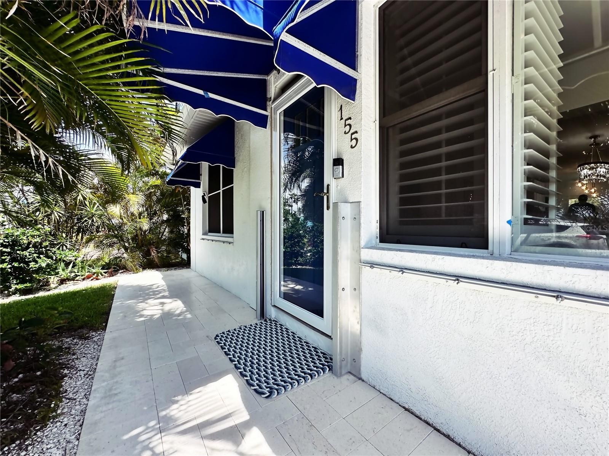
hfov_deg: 102.1
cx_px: 304
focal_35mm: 14
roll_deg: -0.5
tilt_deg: +0.7
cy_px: 228
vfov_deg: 85.7
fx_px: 246
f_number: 2.2
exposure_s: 1/553
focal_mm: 2.22
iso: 40
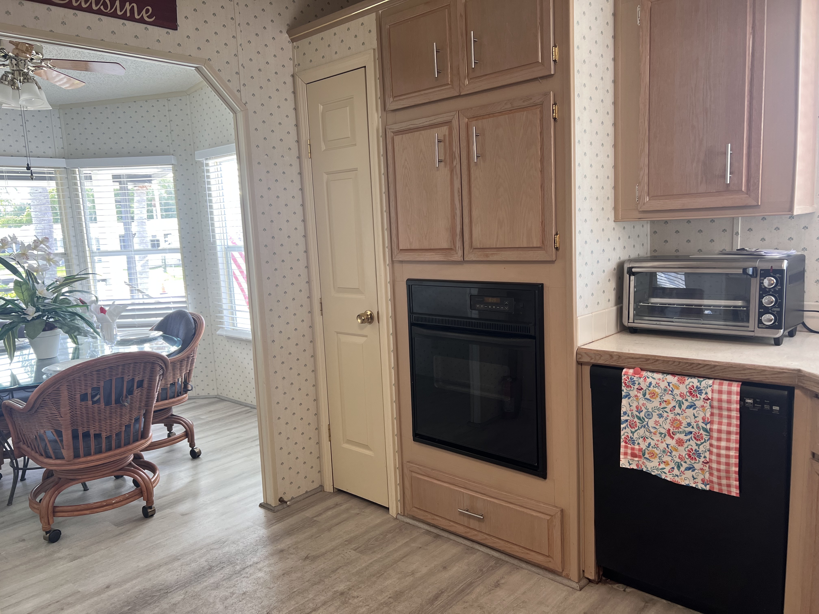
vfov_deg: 53.1
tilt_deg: -6.5
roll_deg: +2.7
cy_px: 307
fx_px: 615
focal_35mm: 26
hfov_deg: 67.3
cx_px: 410
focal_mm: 5.7
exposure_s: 1/120
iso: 100
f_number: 1.5
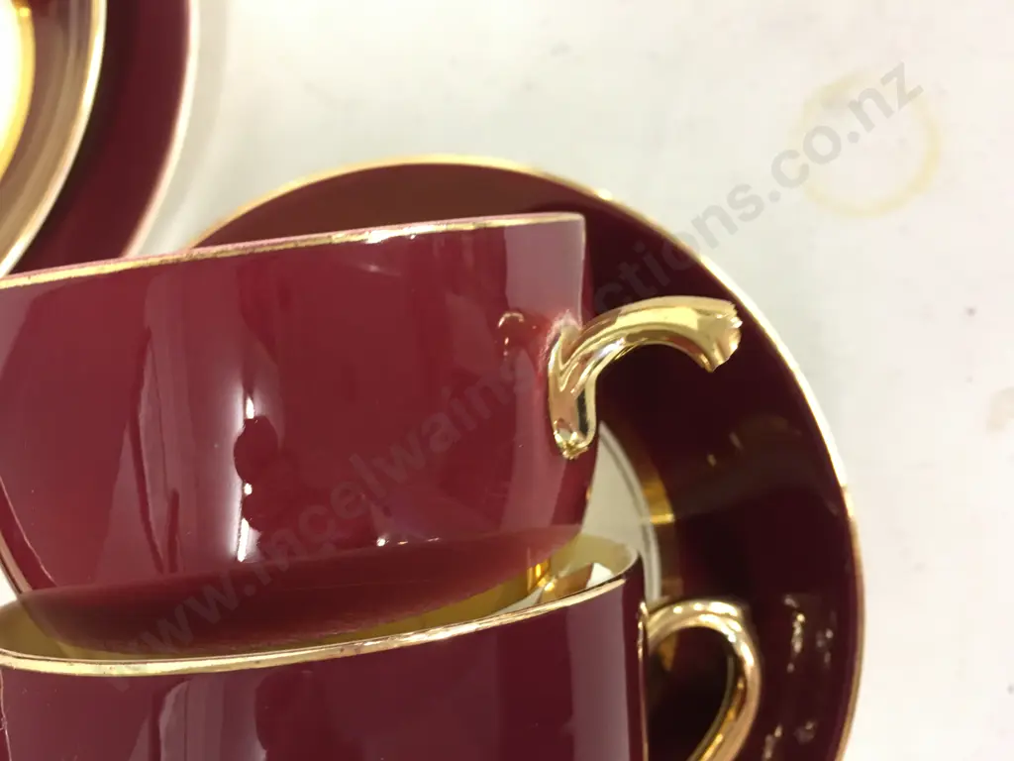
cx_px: 507
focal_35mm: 29
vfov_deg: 48.2
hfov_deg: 61.7
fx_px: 849
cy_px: 380
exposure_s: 1/10
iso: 100
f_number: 2.2
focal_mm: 4.15
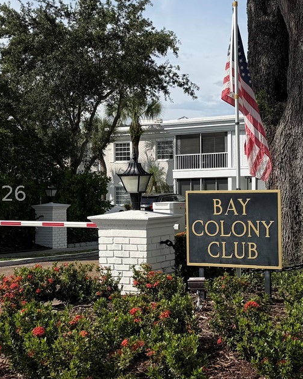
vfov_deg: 31.5
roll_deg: +1.3
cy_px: 193
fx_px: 673
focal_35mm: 60
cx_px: 212
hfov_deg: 25.2
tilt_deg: +0.3
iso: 80
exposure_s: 1/6711
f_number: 1.78
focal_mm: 6.76
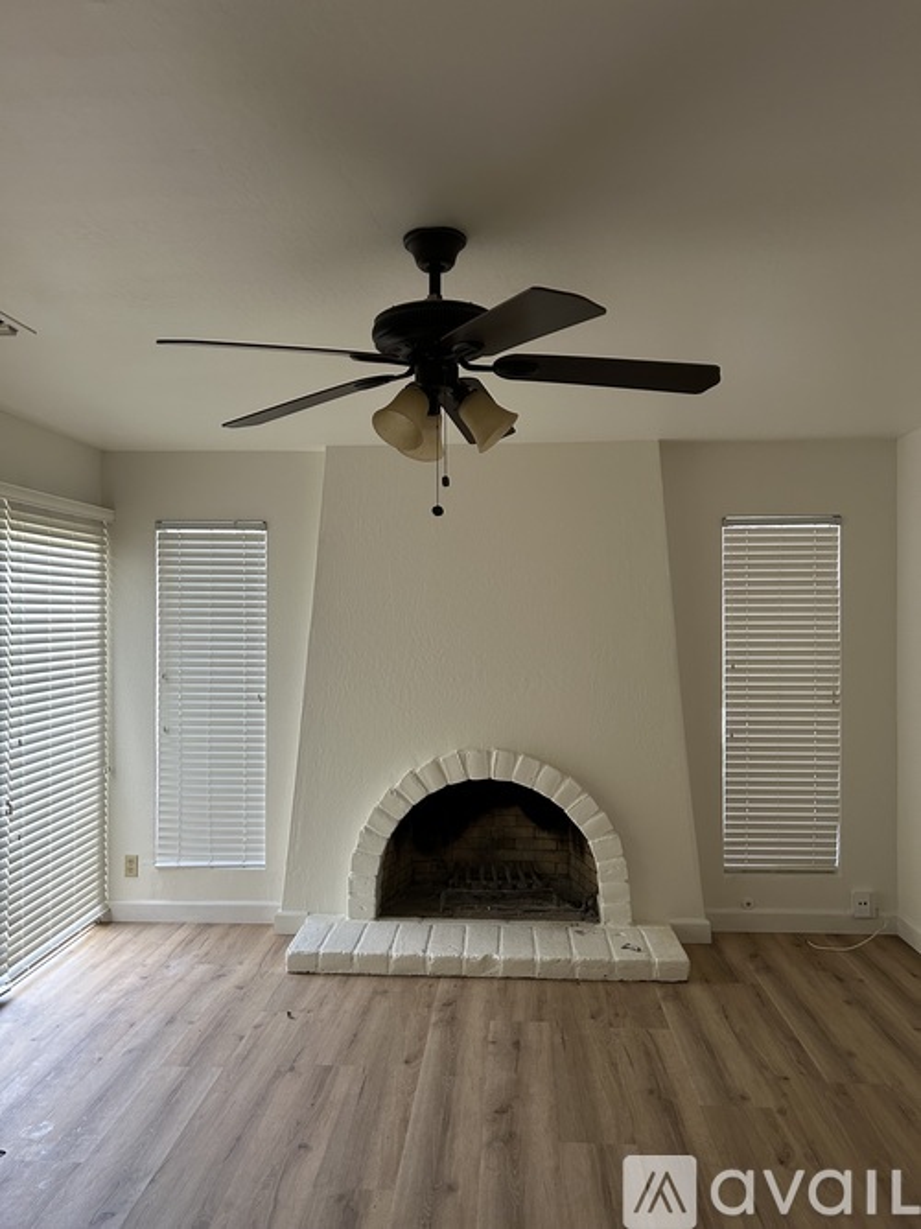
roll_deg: -0.2
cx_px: 460
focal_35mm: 26
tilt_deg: -1.2
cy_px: 614
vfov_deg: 67.3
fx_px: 923
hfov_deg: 53.0
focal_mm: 5.7
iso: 160
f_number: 1.5
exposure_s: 1/60
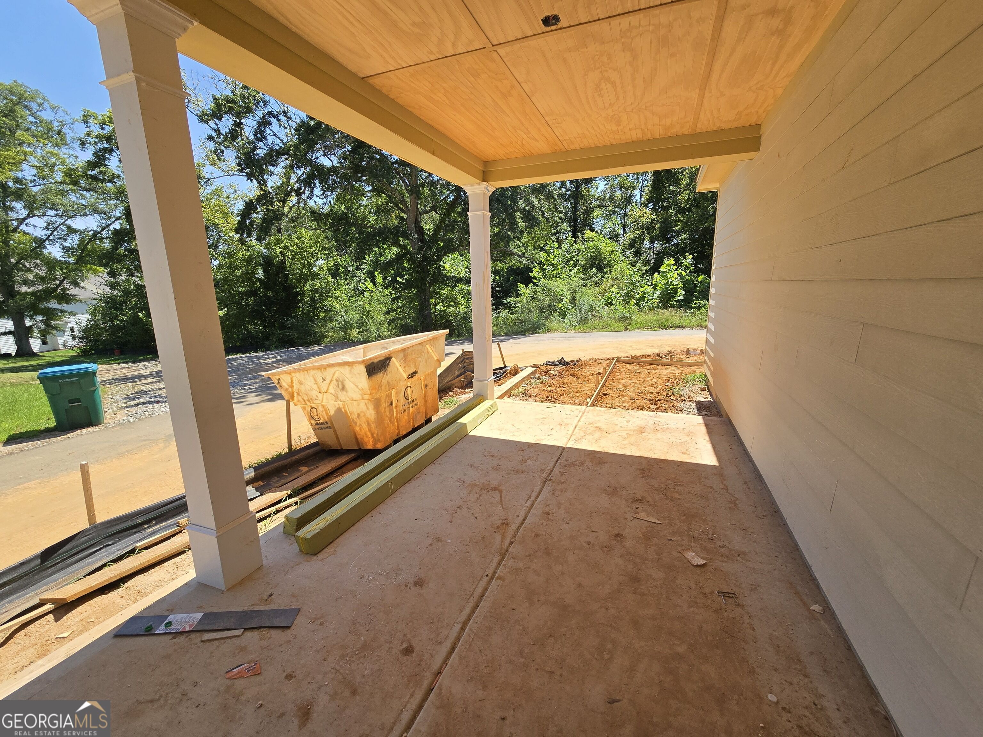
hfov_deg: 106.2
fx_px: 369
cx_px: 492
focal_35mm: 13
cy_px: 368
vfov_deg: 89.9
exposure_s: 1/1525
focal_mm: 2.2
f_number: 2.2
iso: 50
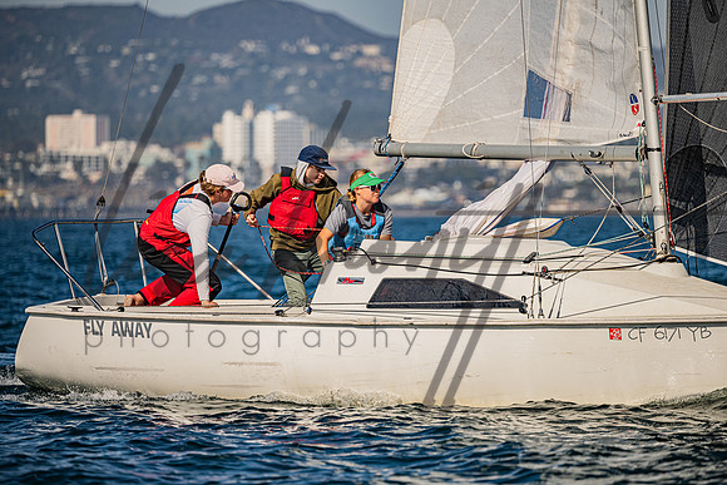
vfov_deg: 4.4
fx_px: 6266
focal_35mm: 310
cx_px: 364
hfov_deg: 6.6
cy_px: 242
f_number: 5.3
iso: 320
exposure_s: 1/3200
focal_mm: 300
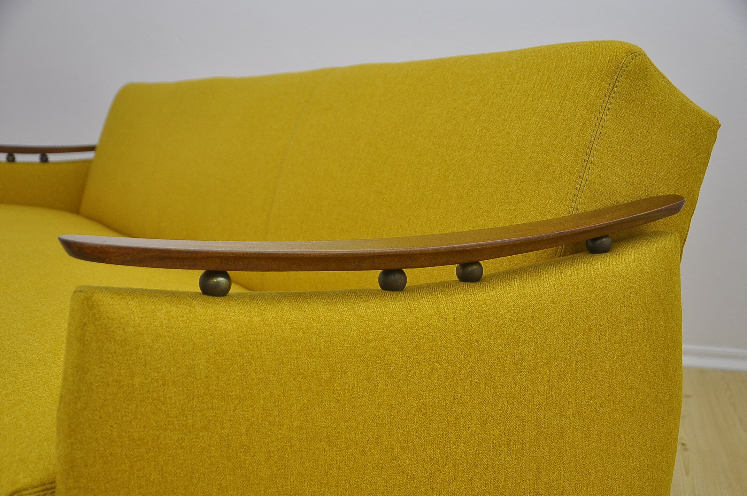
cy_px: 248
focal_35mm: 42
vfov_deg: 31.8
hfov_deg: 46.4
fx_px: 870
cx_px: 374
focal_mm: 28
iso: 400
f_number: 4
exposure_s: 1/125
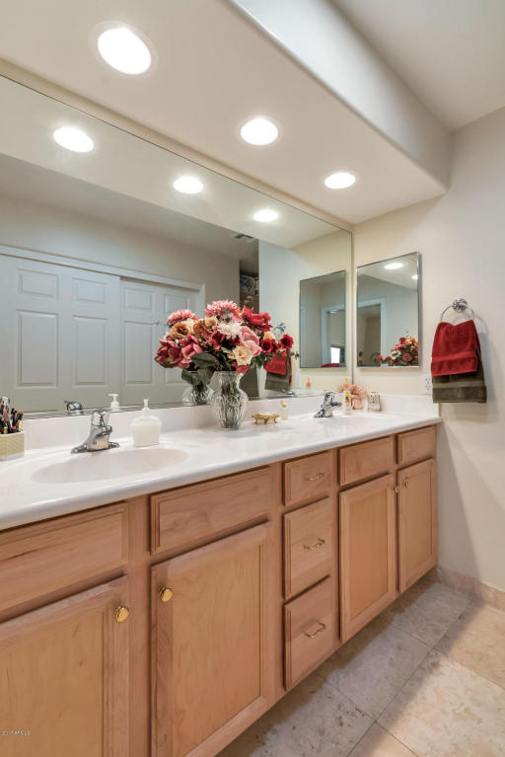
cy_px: 378
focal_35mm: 15
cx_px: 252
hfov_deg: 77.4
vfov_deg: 100.4
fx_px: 315
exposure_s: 1/80
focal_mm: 15
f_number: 7.1
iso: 3200
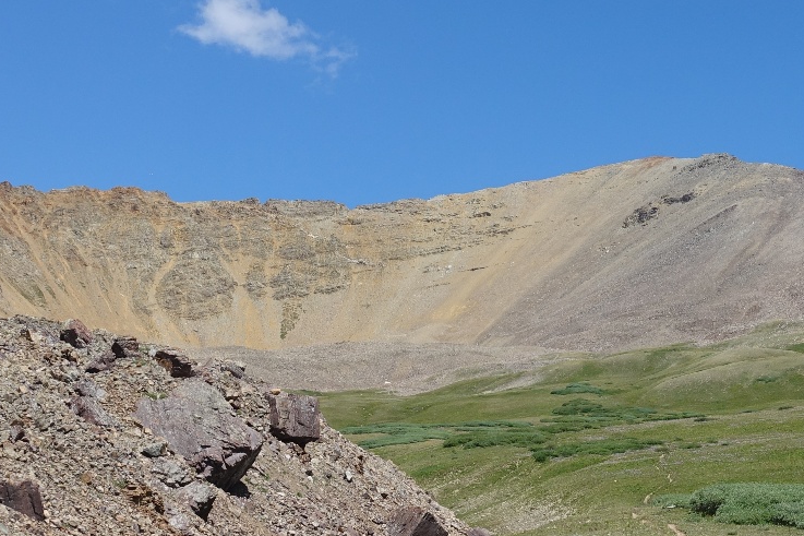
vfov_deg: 15.3
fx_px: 1987
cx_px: 706
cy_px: 355
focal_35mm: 89
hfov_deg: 22.4
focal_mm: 14.9
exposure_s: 1/500
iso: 125
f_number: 5.6
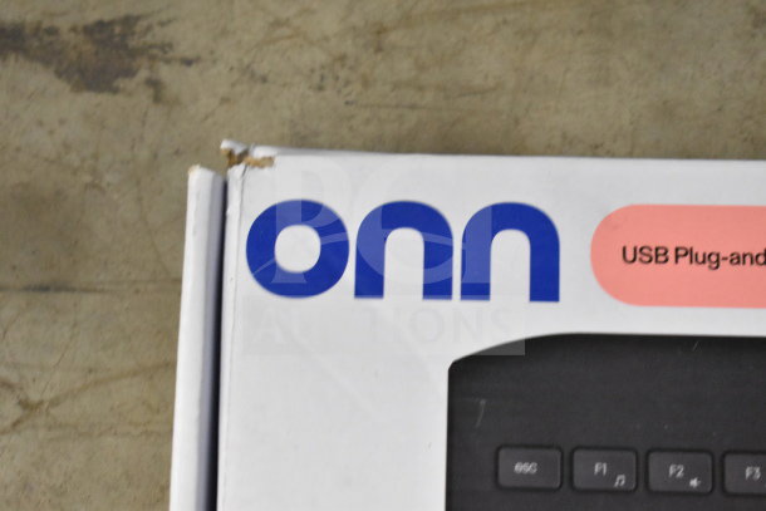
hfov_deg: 28.1
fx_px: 1532
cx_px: 383
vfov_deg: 18.9
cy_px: 256
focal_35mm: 72
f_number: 5.3
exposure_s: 1/80
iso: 5600
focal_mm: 48
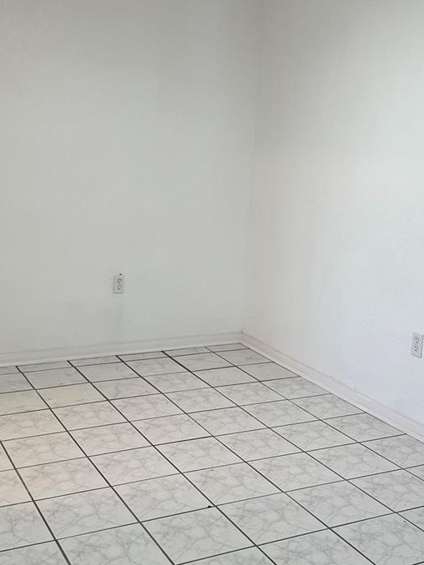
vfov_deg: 41.1
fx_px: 751
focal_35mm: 46
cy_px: 241
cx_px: 211
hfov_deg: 31.5
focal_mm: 5.7
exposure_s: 1/156
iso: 64
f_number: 1.5
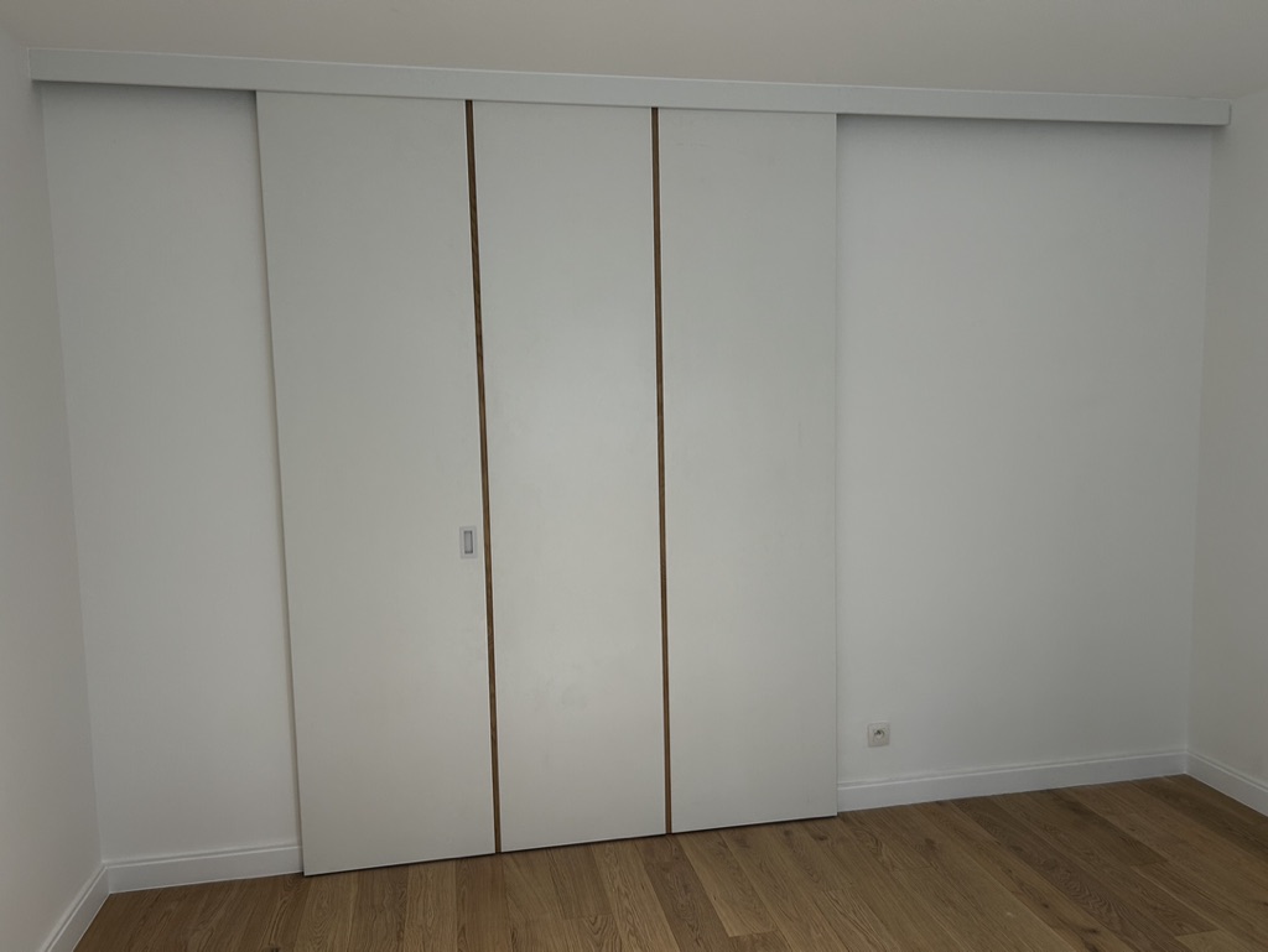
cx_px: 634
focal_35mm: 26
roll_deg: +1.7
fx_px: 953
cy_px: 476
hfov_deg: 67.3
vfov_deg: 53.1
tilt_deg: -3.3
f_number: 1.5
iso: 80
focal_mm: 5.7
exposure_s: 1/50
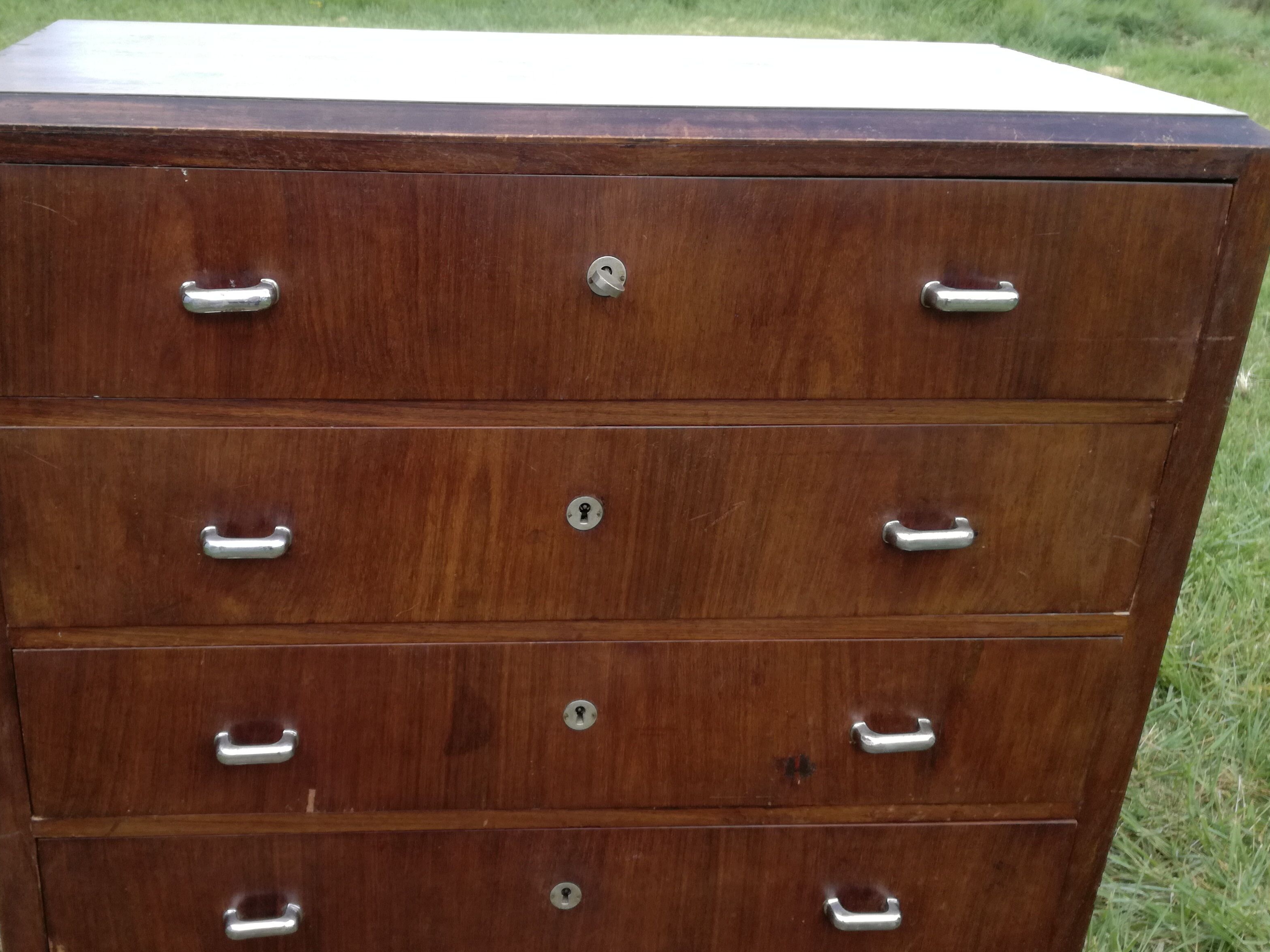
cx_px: 487
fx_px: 1321
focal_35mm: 36
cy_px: 537
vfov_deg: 39.6
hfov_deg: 50.9
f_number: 2
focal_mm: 3.79
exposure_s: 1/152
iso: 50
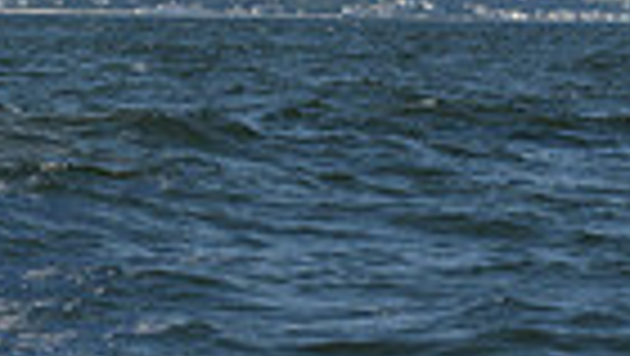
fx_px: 6654
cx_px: -236
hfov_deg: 5.4
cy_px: -847
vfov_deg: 3.0
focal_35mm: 398
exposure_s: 1/1250
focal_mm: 92
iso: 250
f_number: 10
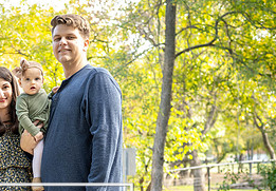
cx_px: -32
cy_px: 197
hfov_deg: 23.4
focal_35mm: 80
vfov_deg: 17.1
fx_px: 621
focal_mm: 35
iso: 160
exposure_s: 1/100
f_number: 2.8
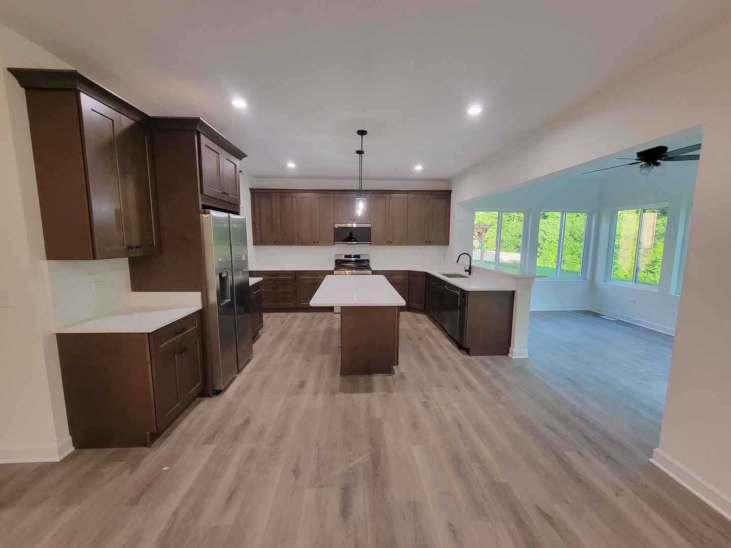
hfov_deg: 106.2
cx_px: 366
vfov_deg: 89.9
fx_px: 275
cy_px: 274
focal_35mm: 13
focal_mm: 2.2
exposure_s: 1/60
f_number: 2.2
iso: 250
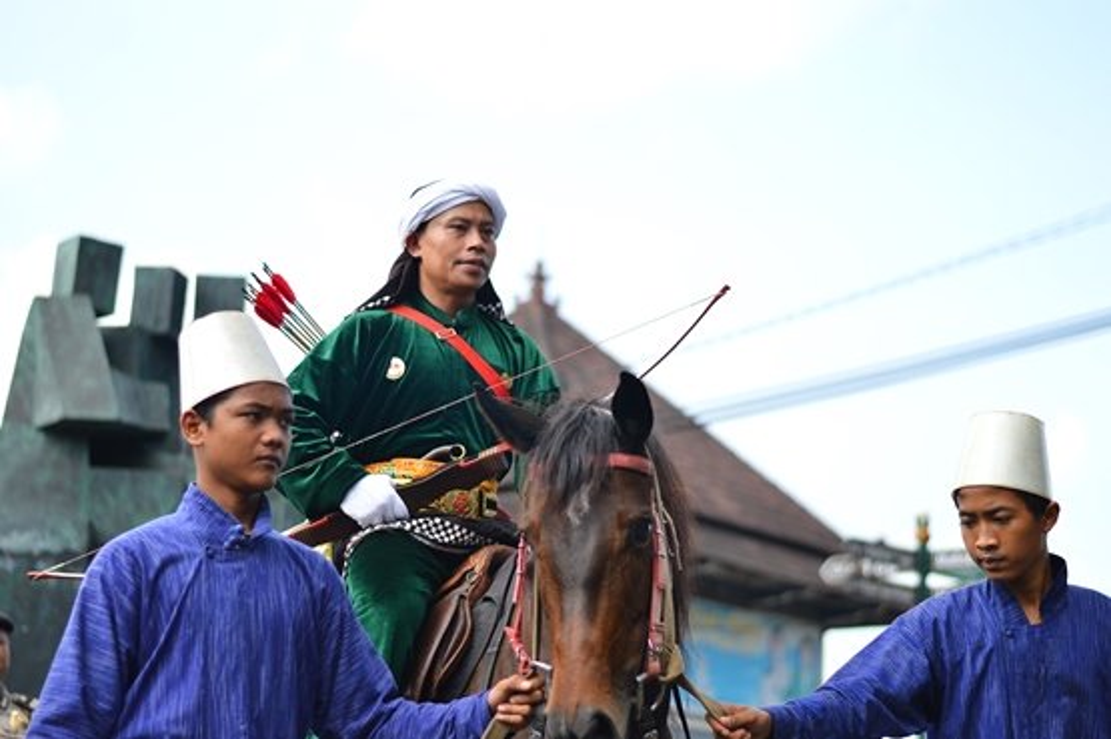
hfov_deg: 27.0
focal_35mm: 75
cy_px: 370
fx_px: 2312
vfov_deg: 18.1
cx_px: 556
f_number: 1.8
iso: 100
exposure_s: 1/1000
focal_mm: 50
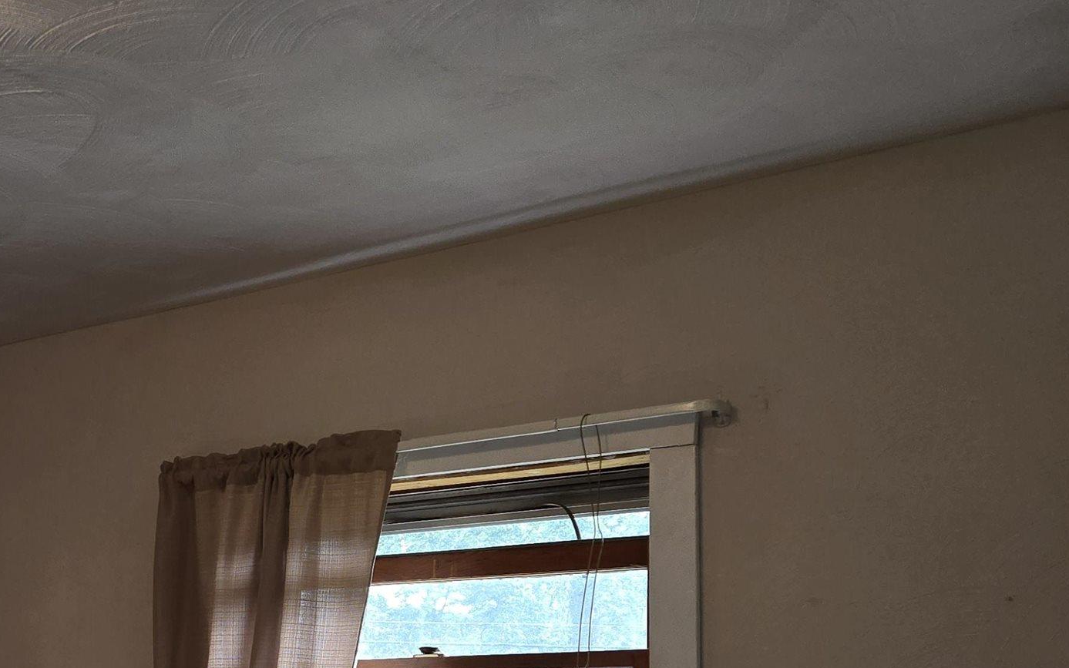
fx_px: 1573
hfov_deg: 33.1
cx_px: -94
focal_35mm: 54
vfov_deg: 22.9
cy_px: 690
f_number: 1.8
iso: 50
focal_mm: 5.4
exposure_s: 1/60
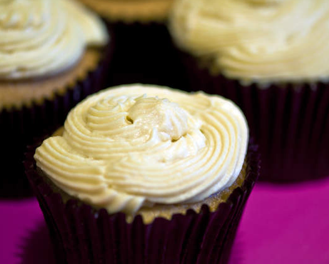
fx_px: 1749
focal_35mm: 180
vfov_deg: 8.6
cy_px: 131
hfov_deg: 10.7
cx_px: 183
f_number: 3.2
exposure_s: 1/2
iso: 200
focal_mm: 105
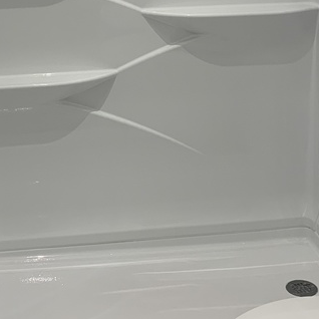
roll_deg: +1.5
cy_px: -42
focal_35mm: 78
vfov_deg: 21.0
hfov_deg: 22.2
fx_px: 813
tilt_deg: -7.7
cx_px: 130
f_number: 1.8
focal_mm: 4.25
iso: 64
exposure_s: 1/120
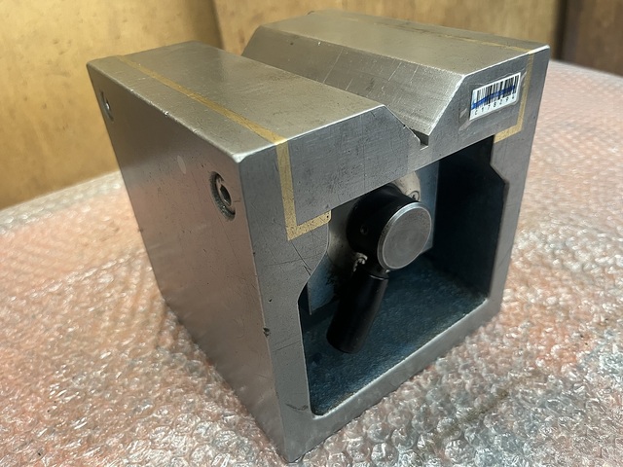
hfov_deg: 67.3
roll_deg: +5.2
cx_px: 312
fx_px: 468
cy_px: 234
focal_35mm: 26
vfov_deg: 53.1
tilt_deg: -35.4
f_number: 1.6
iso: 200
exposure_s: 1/60
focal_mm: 5.1
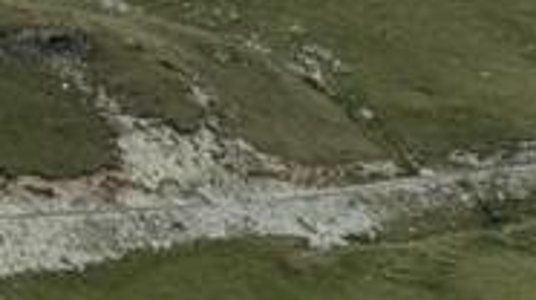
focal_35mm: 338
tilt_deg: +5.9
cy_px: -291
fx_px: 4797
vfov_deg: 3.5
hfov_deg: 6.0
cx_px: -905
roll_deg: -0.2
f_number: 1.78
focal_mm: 6.76
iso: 64
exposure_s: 1/7937
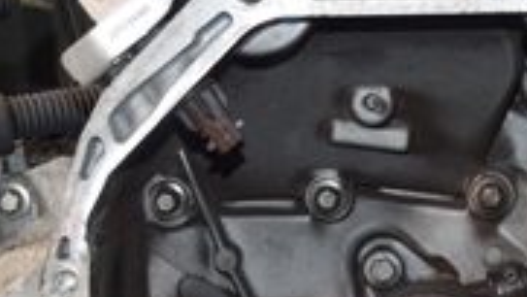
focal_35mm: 122
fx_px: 1706
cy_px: 309
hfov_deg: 17.5
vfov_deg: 9.9
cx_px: 361
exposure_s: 1/60
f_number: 5
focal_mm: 22
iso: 800
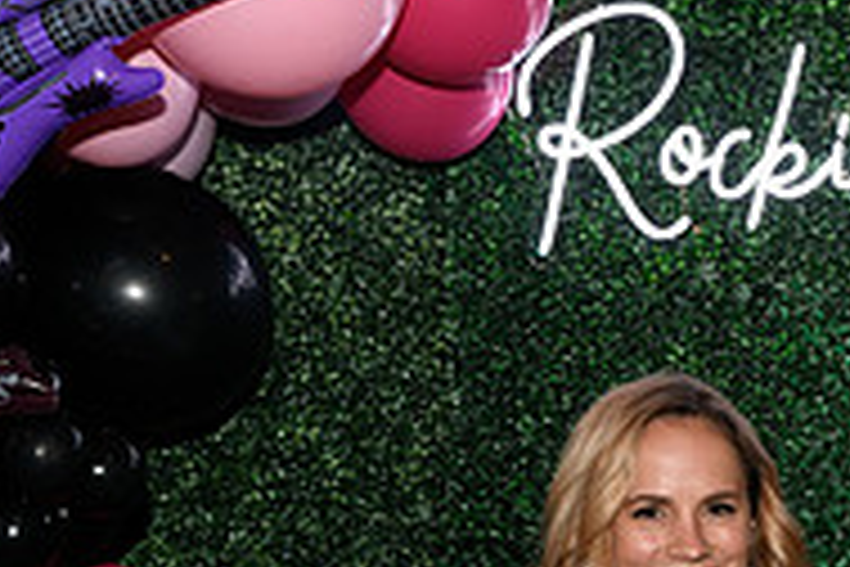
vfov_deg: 13.3
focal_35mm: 98
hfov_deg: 20.0
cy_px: 799
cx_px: 908
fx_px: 2314
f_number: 6.3
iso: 500
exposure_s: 1/60
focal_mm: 32
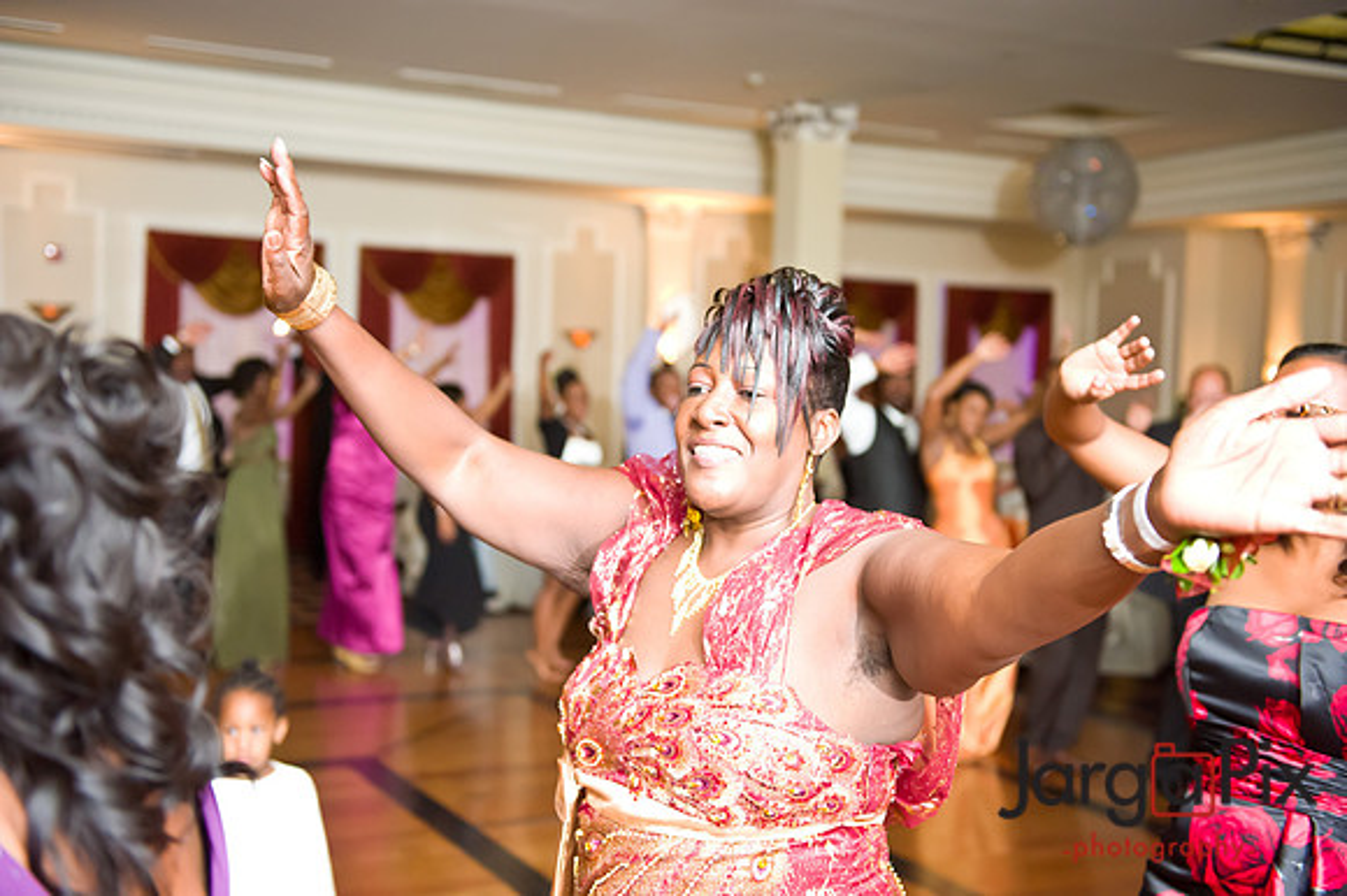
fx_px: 1645
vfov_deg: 30.5
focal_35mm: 44
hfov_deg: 44.5
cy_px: 448
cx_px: 674
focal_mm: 44
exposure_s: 1/125
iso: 3200
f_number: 3.2
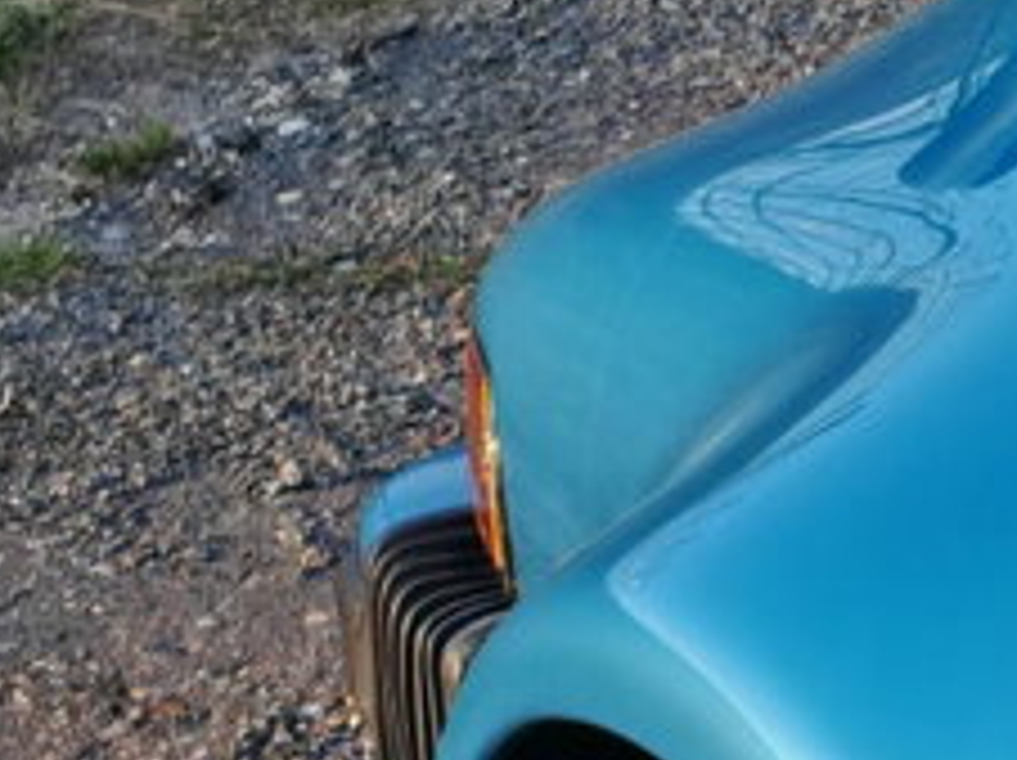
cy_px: 760
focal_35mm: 236
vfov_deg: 6.3
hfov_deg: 8.2
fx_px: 6926
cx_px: 1570
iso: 50
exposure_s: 1/590
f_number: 1.6
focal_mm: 5.4
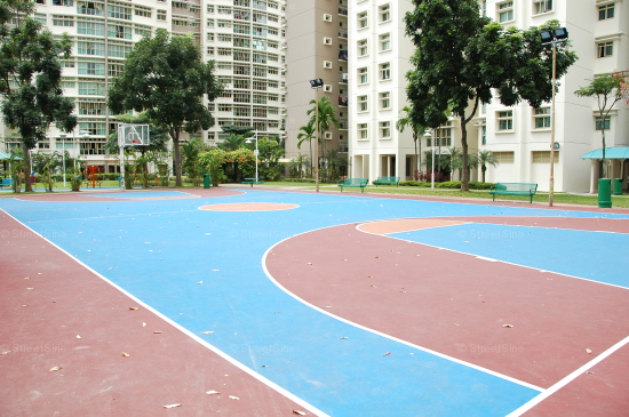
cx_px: 314
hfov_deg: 67.5
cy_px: 208
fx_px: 471
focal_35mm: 27
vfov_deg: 47.8
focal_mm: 18
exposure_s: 1/400
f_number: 5
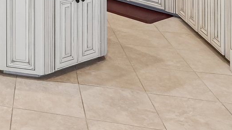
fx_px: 357
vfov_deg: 17.1
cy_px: -102
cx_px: -73
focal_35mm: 58
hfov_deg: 29.0
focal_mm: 14
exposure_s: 1/5
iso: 400
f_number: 8
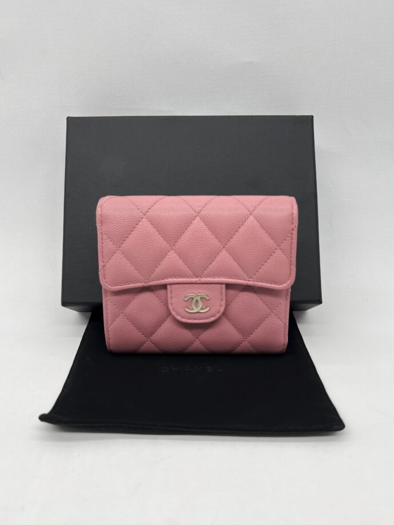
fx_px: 440
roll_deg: -0.4
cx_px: 197
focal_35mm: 29
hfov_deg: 48.2
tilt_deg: -26.4
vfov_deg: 61.5
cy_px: 285
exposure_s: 1/151
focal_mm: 5.7
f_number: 1.5
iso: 32
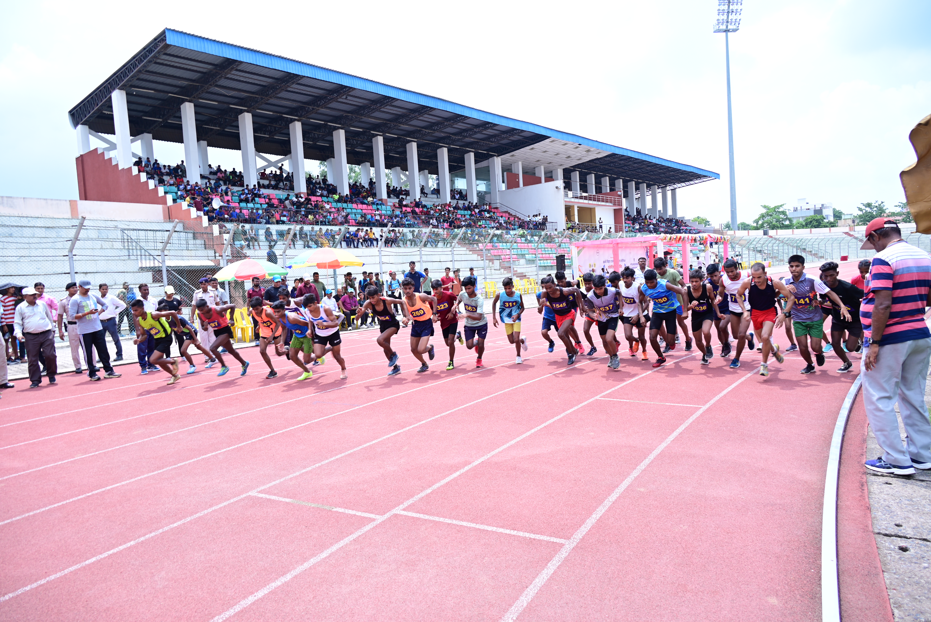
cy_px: 311
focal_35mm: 24
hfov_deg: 73.7
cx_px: 466
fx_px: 621
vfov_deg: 53.2
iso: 100
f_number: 5
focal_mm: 24
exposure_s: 1/200
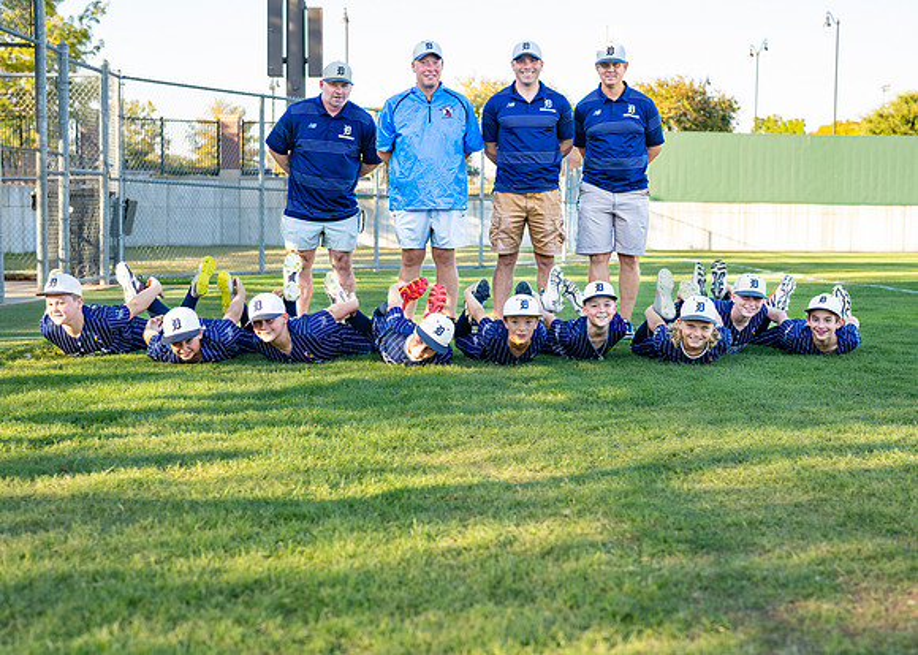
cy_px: 342
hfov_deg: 34.2
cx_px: 458
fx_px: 1491
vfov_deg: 24.8
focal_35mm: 57
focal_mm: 50
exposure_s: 1/400
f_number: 3.5
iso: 250
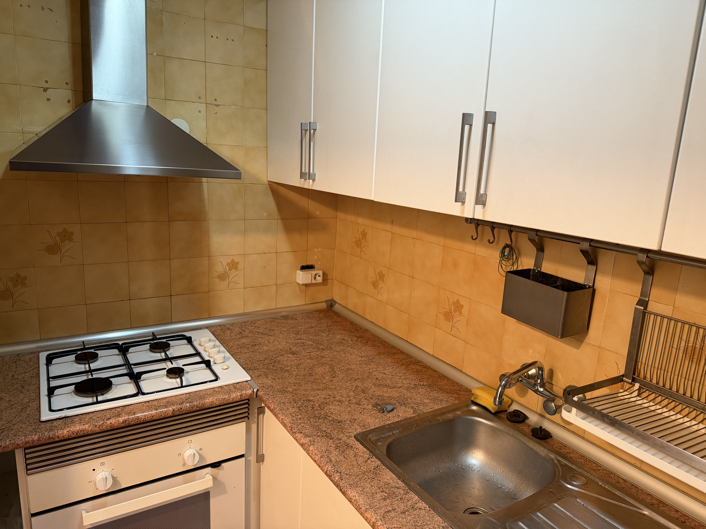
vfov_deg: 56.8
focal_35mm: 24
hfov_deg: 71.6
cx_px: 353
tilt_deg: -12.1
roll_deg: -2.8
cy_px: 264
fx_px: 489
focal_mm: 6.76
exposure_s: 1/50
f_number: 1.78
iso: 250
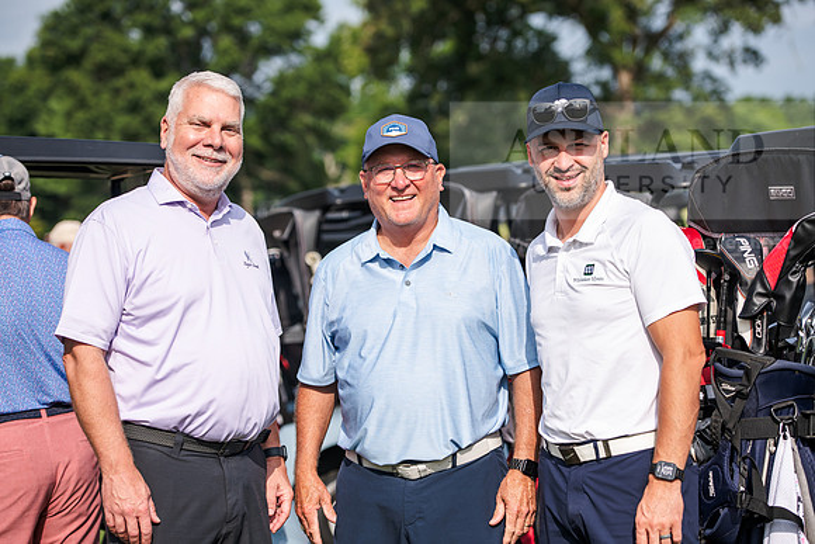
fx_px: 2151
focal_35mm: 95
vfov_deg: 14.4
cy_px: 272
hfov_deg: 21.5
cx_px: 408
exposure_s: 1/1000
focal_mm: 95
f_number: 3.5
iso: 80
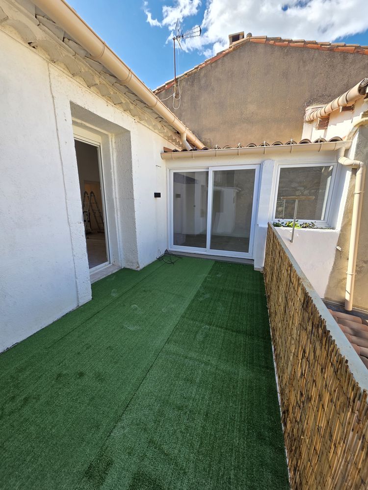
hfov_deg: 89.9
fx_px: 184
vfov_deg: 106.2
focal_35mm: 13
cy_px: 245
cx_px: 184
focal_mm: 2.2
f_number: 1.9
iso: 40
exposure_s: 1/516
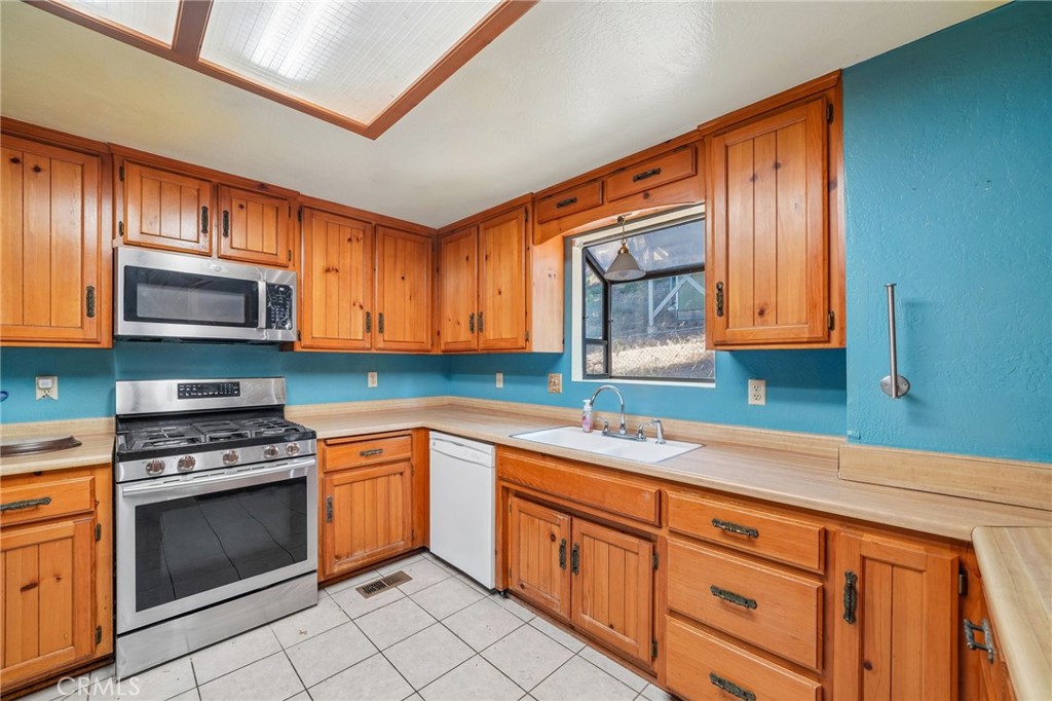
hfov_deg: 108.3
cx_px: 526
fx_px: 380
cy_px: 350
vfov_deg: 85.4
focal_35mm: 13
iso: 400
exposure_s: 1/10
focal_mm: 13
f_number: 8
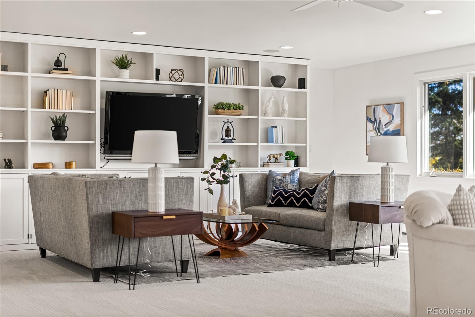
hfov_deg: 39.6
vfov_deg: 27.0
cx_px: 238
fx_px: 660
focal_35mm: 50
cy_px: 158
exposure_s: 1/200
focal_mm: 50
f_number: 1.8
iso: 400
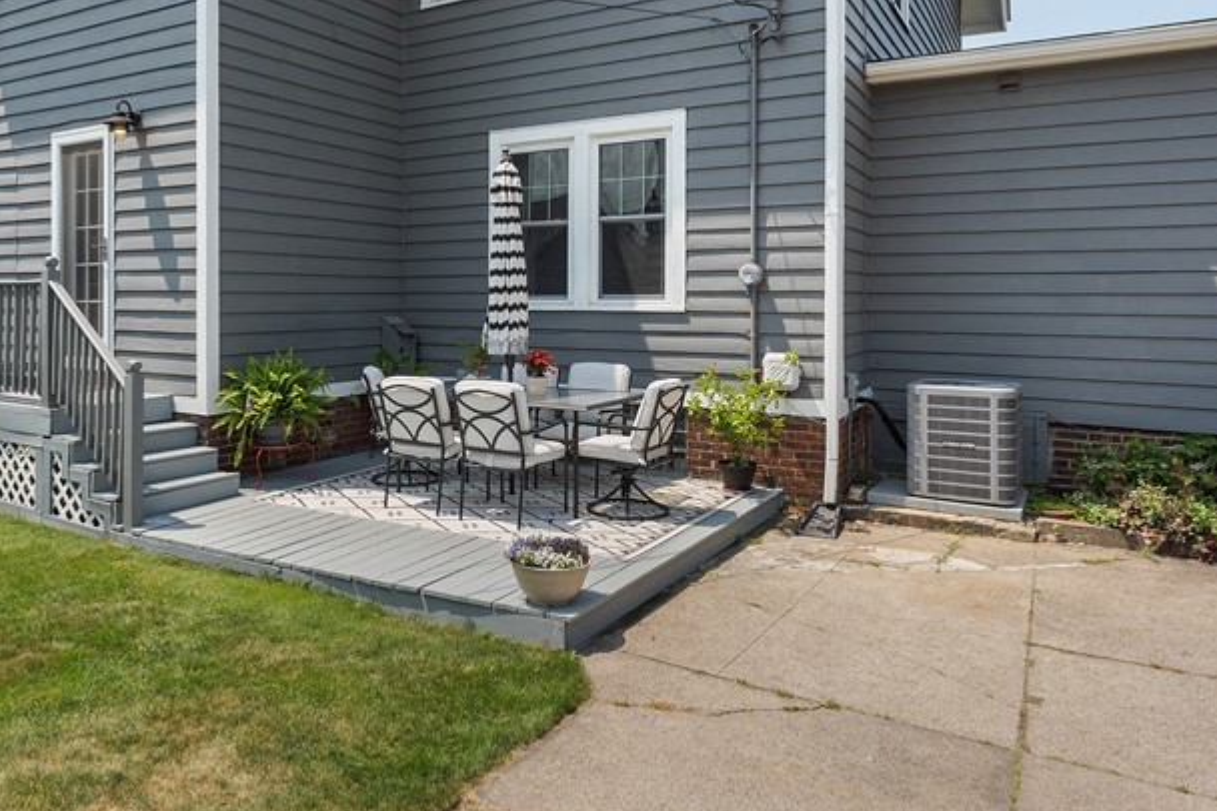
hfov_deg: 71.0
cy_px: 110
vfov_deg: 47.1
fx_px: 845
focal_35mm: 25
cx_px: 508
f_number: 6.3
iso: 500
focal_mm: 14
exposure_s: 1/1250
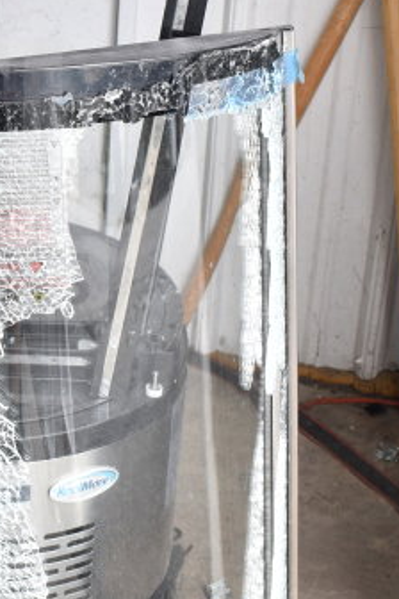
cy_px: 179
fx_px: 1496
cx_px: -93
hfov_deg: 14.6
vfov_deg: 22.5
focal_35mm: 90
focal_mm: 22
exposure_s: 1/50
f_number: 3.8
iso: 200
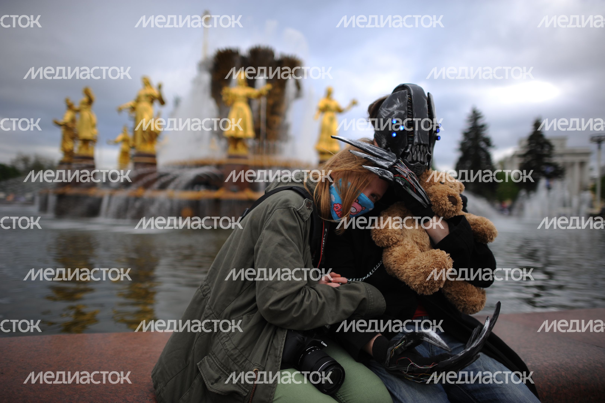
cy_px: 202
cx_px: 302
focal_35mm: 24
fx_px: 403
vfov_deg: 53.1
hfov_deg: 73.8
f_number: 1.4
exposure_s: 1/2500
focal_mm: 24
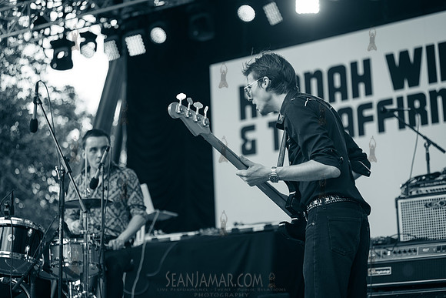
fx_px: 991
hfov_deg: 25.4
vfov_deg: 17.1
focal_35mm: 80
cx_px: 223
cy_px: 149
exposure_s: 1/640
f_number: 2.8
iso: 200
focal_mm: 80
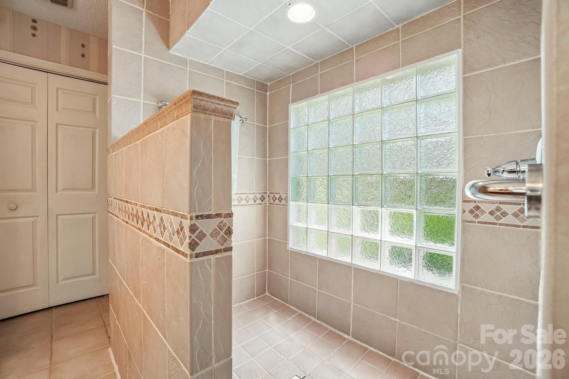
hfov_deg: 100.4
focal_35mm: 15
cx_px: 284
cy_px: 190
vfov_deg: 77.3
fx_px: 237
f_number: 8
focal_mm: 10
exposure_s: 1/30
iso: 200
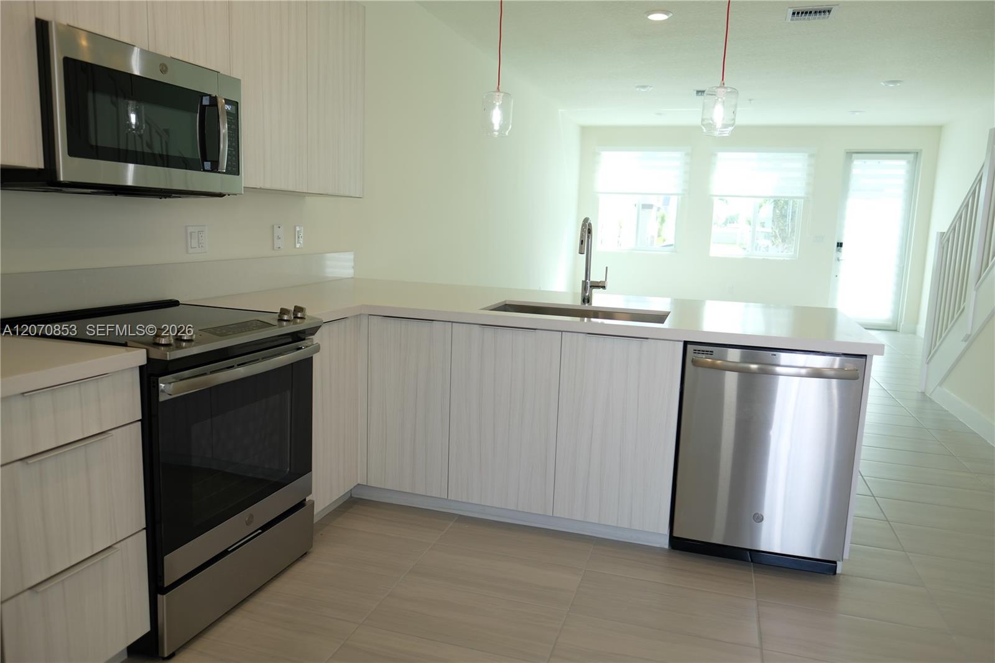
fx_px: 663
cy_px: 332
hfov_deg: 73.8
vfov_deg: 53.1
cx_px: 498
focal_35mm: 24
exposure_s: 1/200
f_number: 2.2
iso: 200
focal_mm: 16
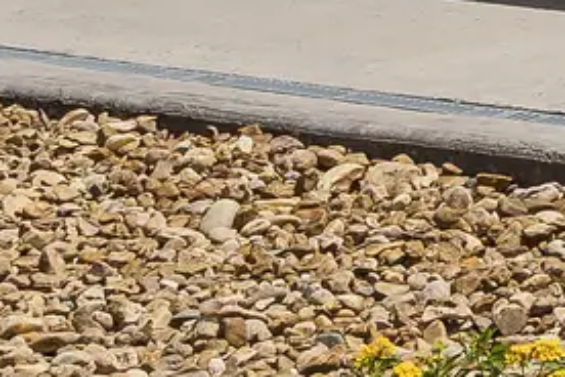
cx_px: 1834
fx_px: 3578
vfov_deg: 5.7
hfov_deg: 7.6
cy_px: -713
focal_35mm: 228
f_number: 8
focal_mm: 35
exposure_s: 1/50
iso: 100
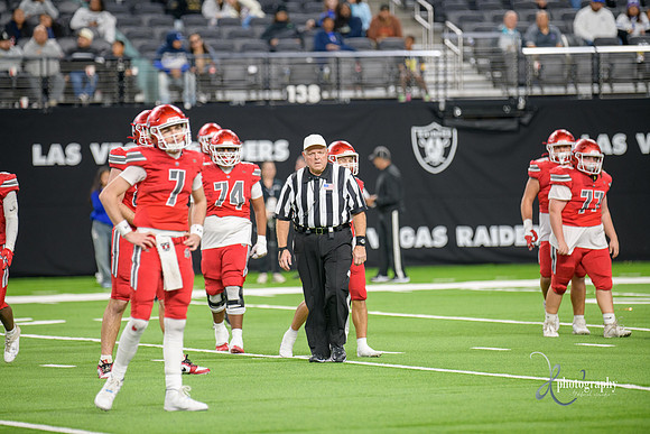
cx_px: 325
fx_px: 4334
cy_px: 217
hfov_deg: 8.6
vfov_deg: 5.7
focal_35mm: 240
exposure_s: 1/400
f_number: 2.8
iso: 1000
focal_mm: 240
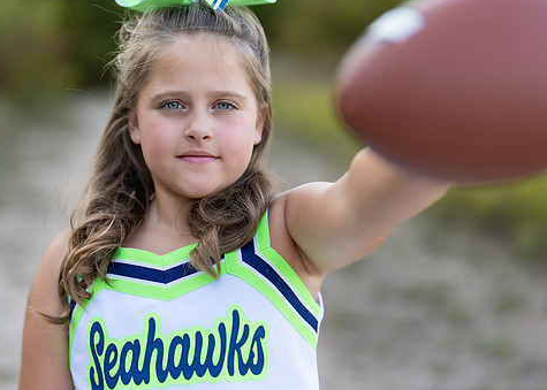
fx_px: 1196
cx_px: 187
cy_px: 180
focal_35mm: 77
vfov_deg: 18.5
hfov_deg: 25.6
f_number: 1.2
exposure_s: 1/1000
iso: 100
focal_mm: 50
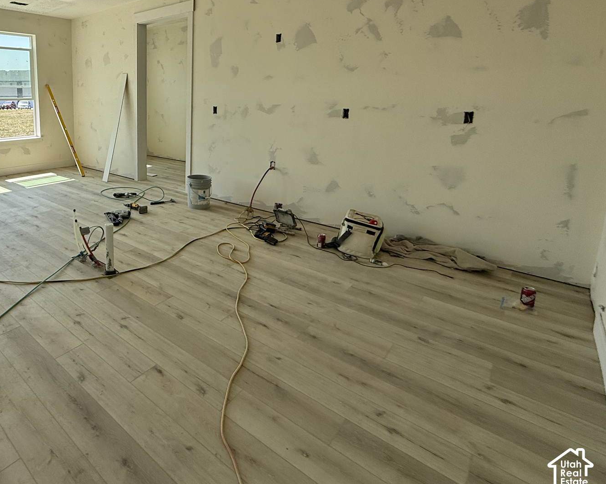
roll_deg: +0.1
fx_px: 377
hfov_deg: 71.6
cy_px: 154
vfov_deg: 63.5
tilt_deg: -8.3
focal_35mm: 21
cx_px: 142
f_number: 2.2
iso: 64
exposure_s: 1/679
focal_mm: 2.22
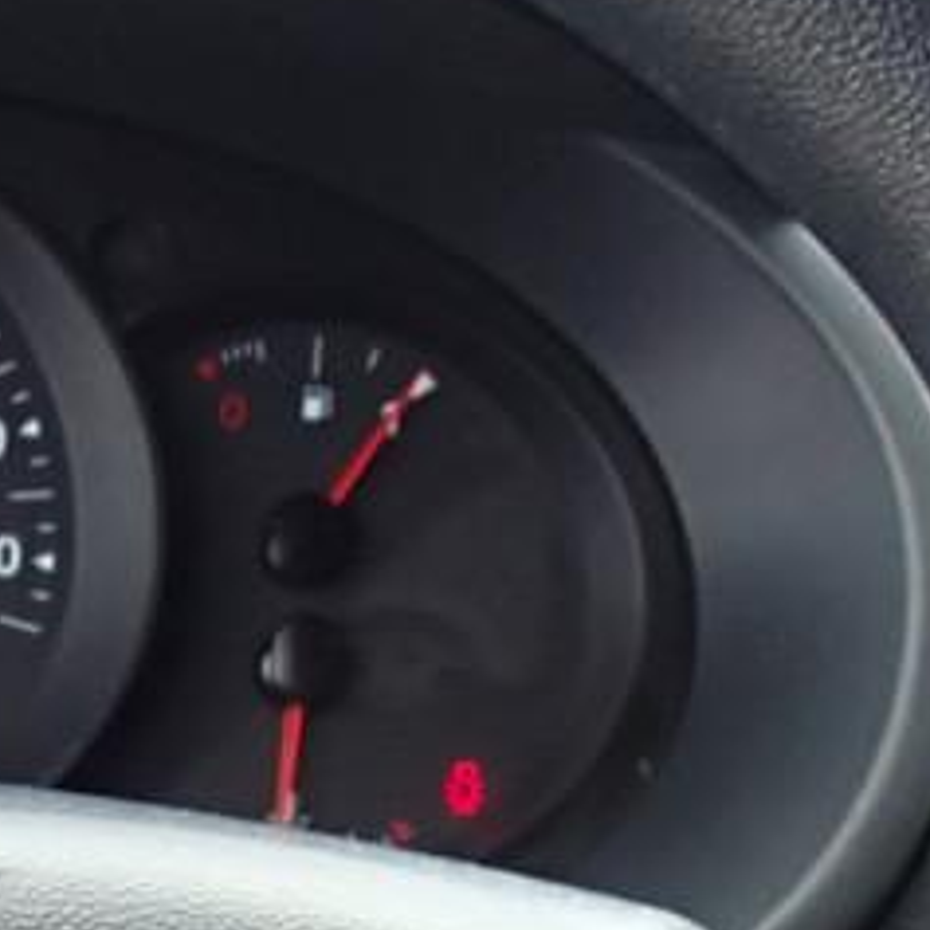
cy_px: 1369
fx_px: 4073
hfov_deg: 12.5
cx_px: -377
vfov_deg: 12.4
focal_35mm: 134
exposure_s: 1/80
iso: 100
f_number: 2.8
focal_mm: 4.5
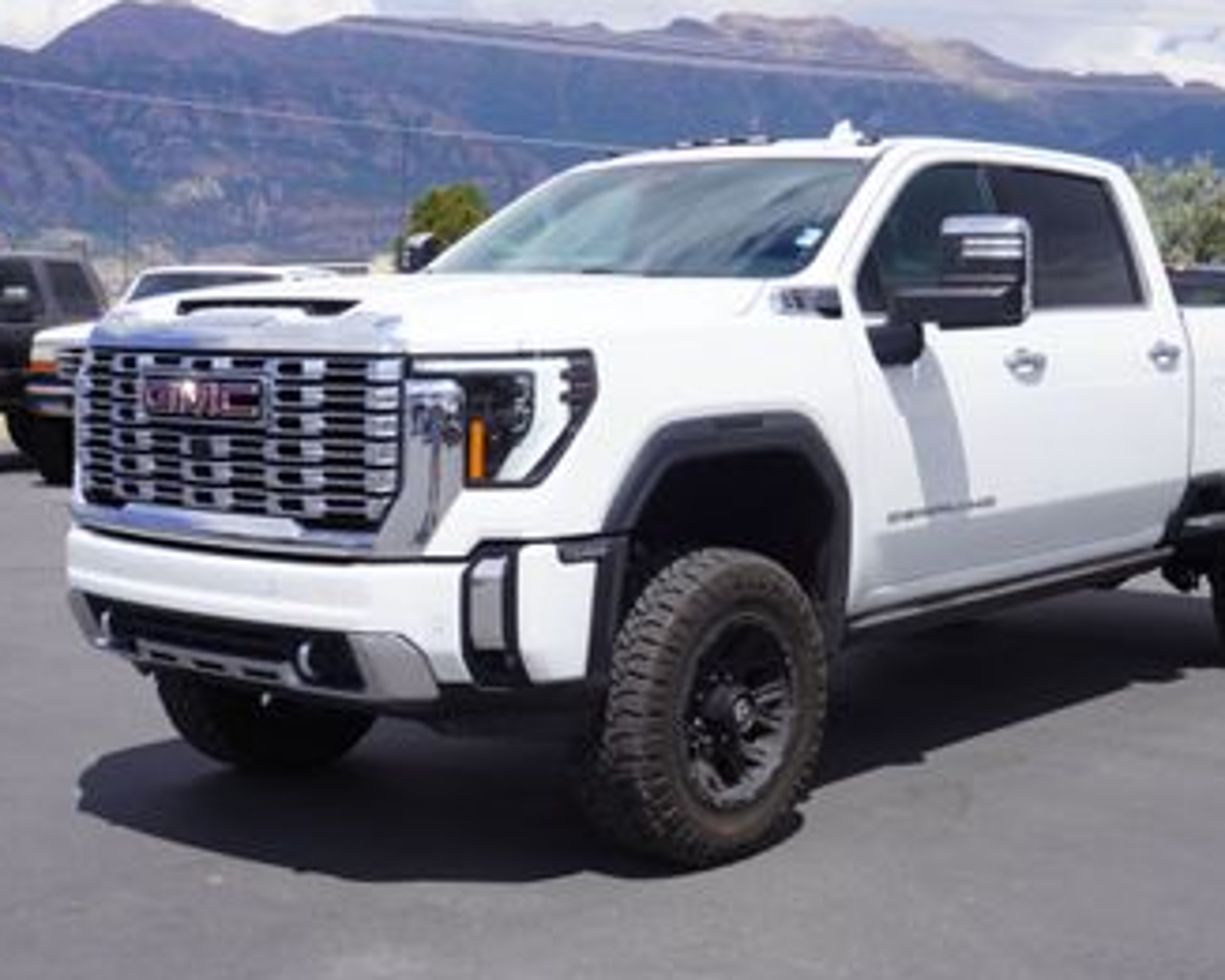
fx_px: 1943
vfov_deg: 28.3
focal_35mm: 54
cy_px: 498
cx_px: 703
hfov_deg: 34.9
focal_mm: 31
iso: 100
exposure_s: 1/160
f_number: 11
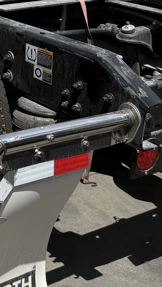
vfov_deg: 24.9
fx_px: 619
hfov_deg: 14.1
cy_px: -3
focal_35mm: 81
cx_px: -68
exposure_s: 1/5714
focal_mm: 6.76
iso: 80
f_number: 1.78
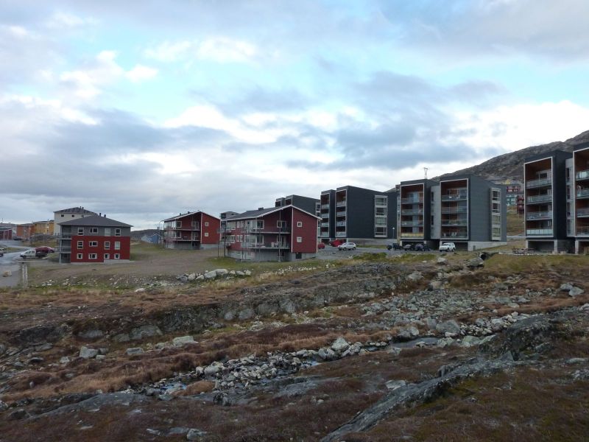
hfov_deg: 69.4
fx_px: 425
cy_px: 221
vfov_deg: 54.9
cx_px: 294
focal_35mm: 25
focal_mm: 4.1
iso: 250
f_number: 4
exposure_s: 1/250
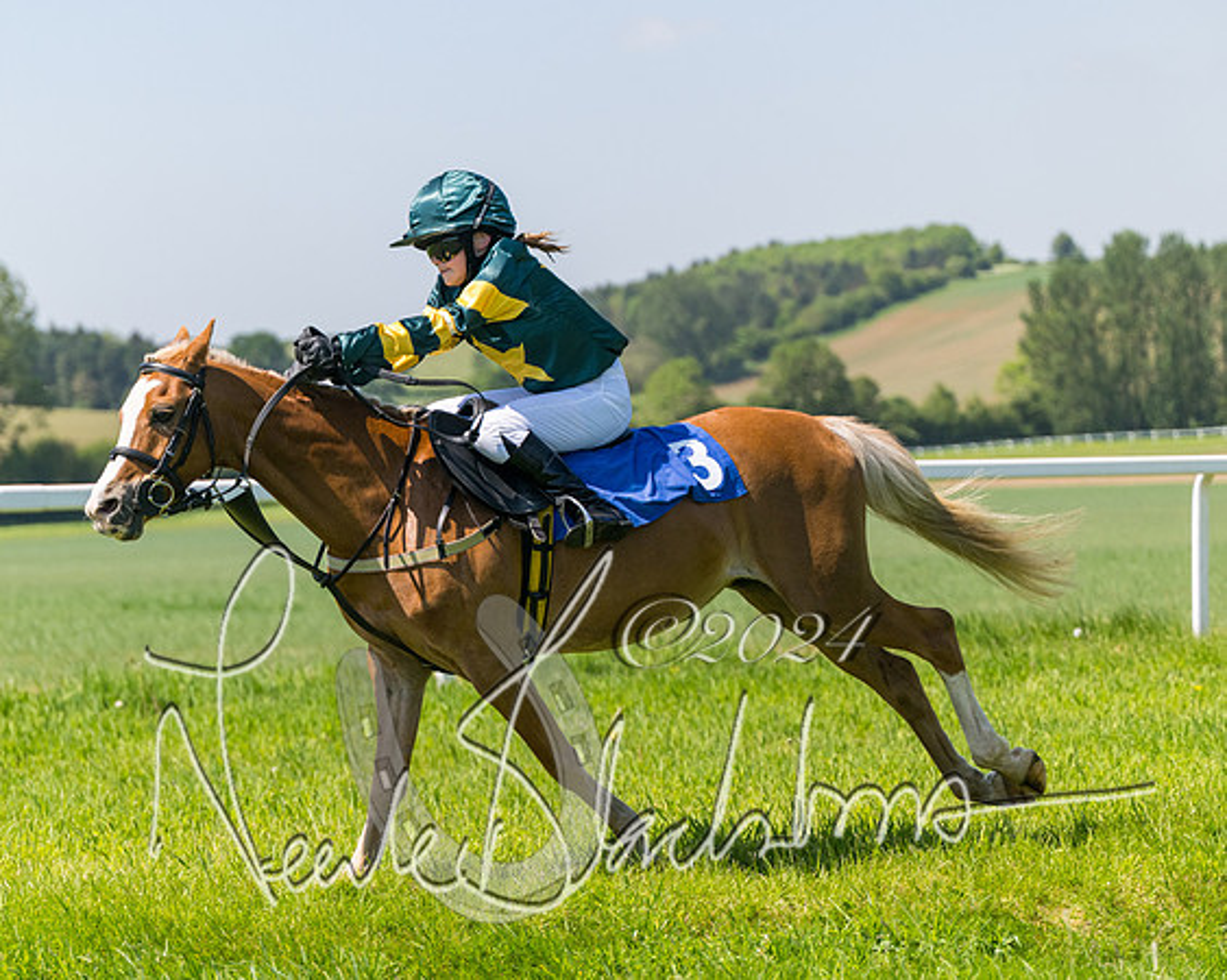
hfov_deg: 16.3
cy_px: 484
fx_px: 4285
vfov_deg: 13.1
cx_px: 509
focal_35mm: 118
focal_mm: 98
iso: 400
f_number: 4
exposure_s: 1/6400
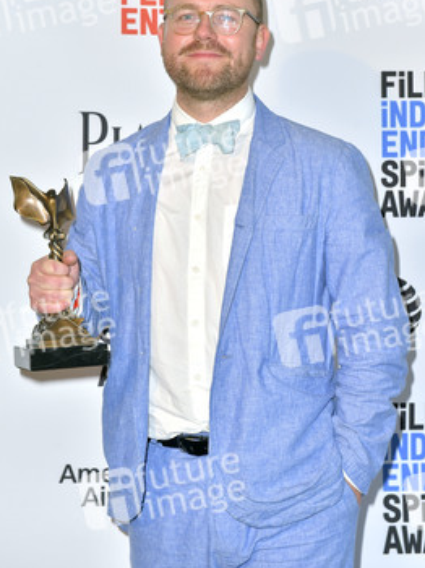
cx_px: 210
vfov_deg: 25.3
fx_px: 1262
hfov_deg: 19.1
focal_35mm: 77
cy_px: 248
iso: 500
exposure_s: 1/320
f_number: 6.3
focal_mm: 70
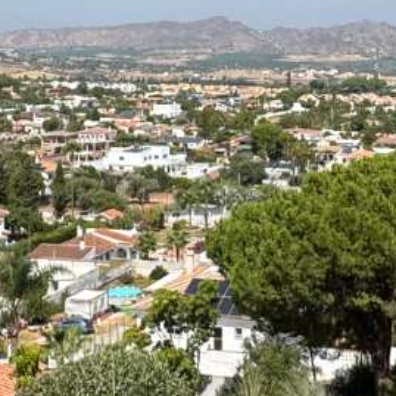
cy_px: 35
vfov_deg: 24.3
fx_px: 893
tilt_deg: +2.1
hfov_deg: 24.7
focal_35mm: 69
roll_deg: +0.6
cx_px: 293
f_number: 2.2
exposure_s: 1/2674
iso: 50
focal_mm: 2.22
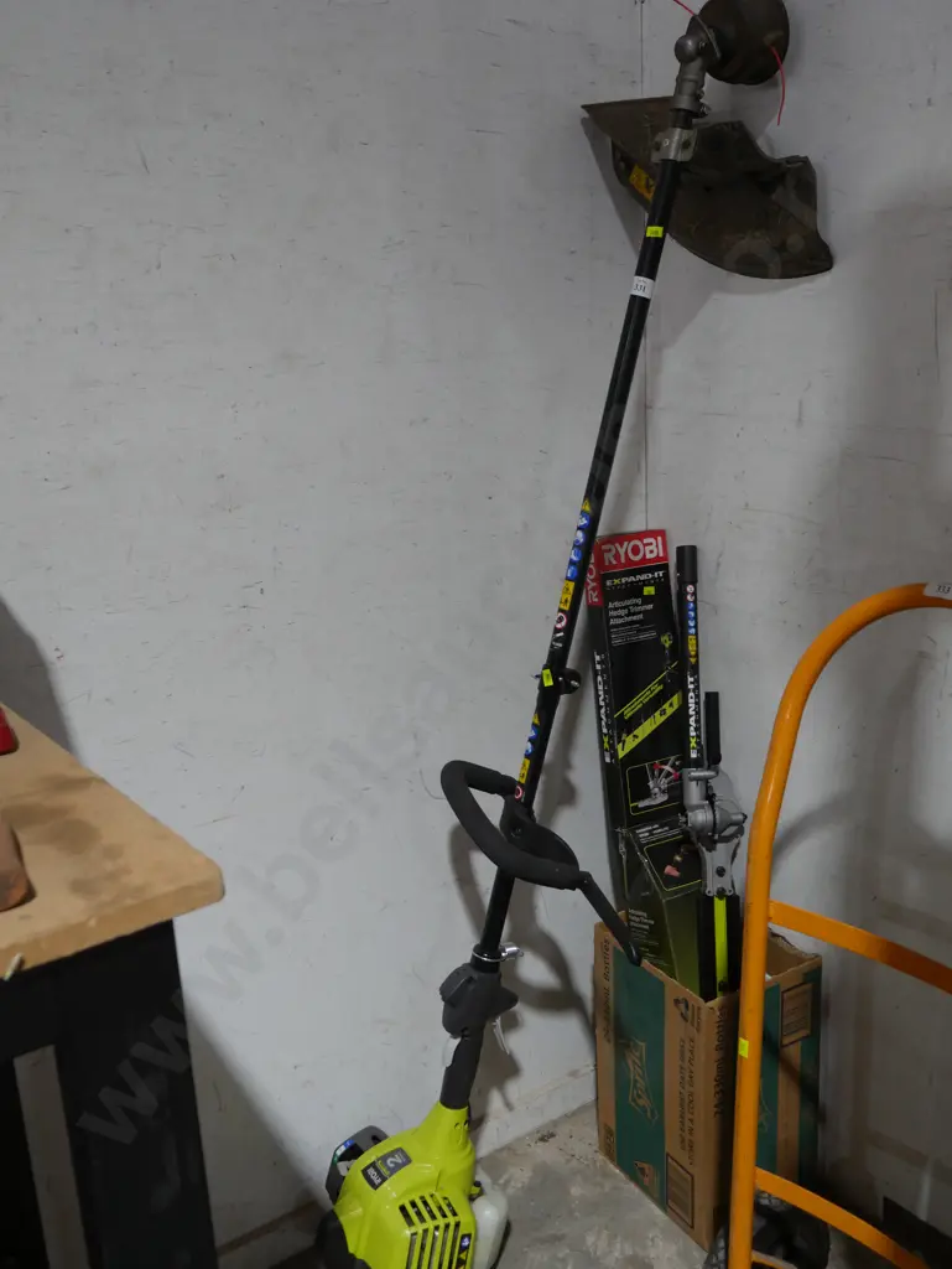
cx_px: 476
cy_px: 634
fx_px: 1246
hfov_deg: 41.8
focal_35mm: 34
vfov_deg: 53.9
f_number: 4
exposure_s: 1/60
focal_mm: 17
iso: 500
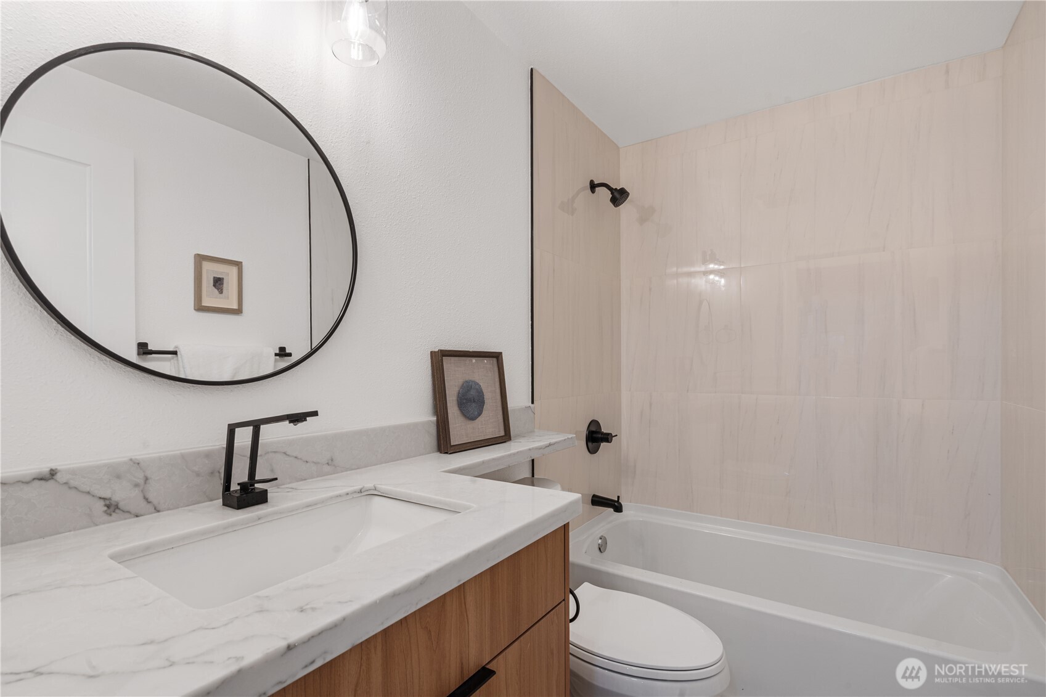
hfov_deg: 96.7
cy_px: 348
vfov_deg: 73.7
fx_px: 465
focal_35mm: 16
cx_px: 523
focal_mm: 16
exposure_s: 1/5
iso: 100
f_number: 11
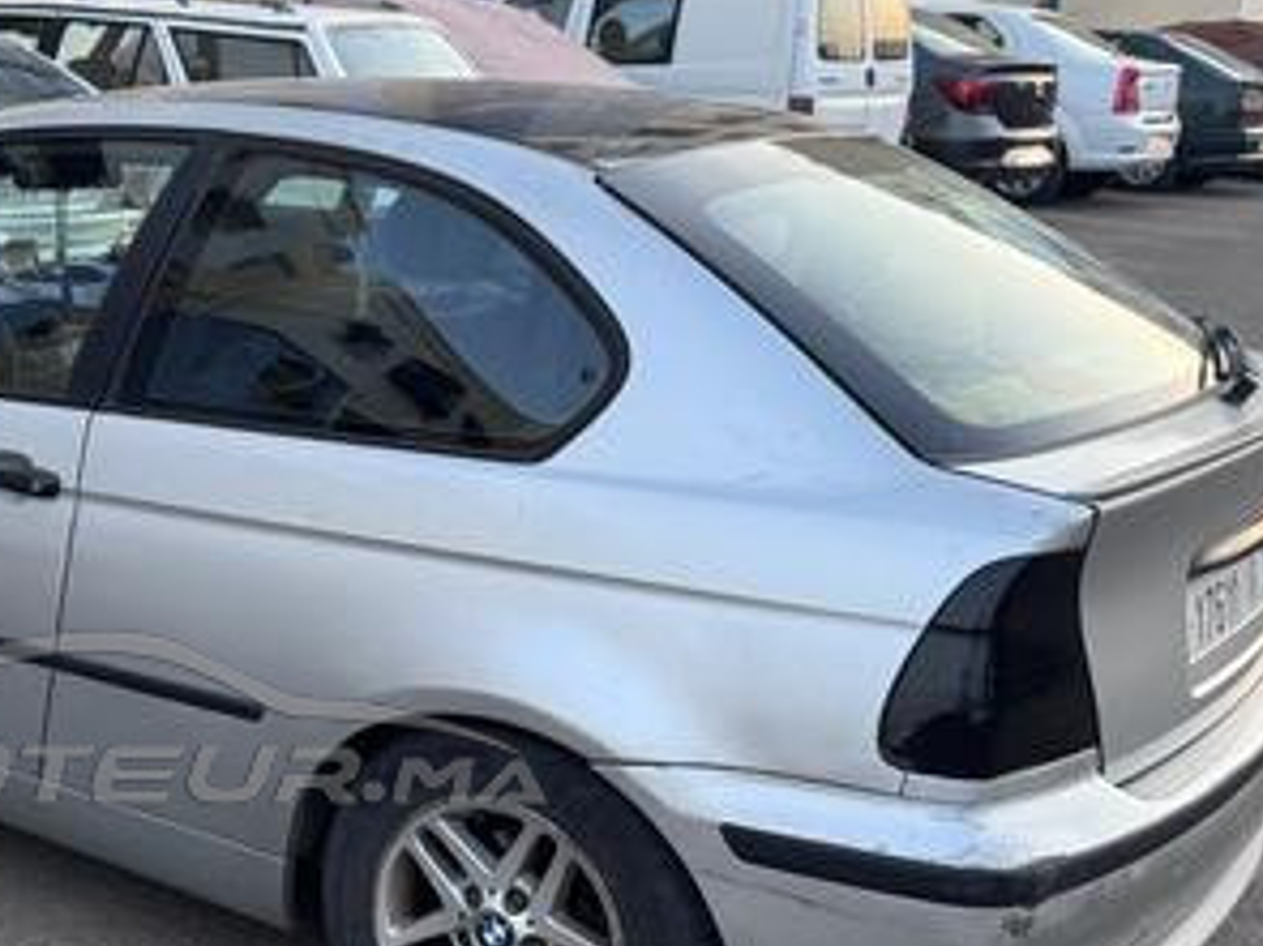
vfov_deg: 27.1
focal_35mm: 53
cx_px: 167
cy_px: 717
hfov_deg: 34.5
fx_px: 1933
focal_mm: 6.76
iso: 200
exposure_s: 1/121
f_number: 1.78
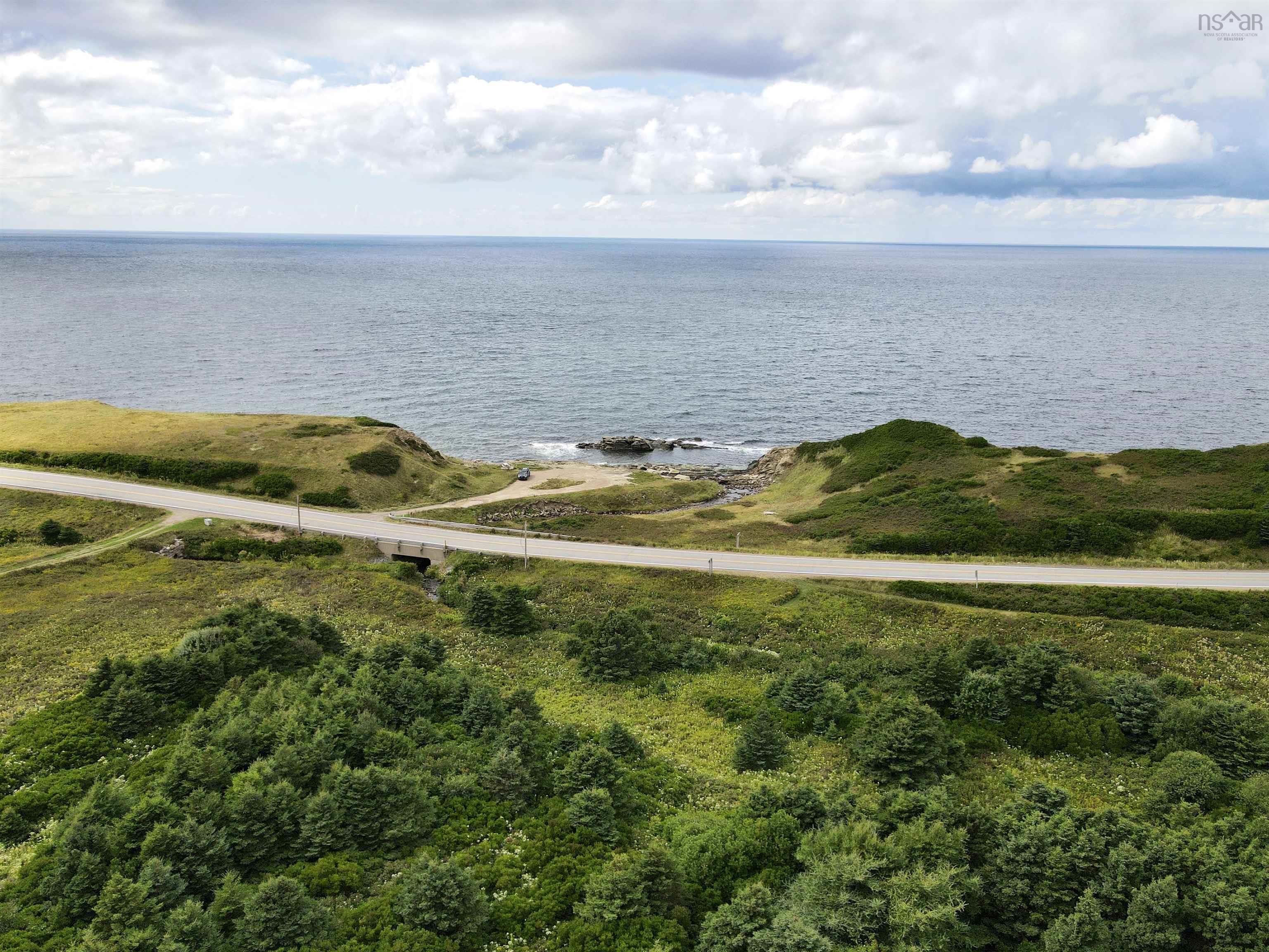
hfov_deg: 71.6
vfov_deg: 56.8
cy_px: 476
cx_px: 634
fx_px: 880
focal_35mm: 24
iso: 110
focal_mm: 4.5
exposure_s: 1/640
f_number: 2.8
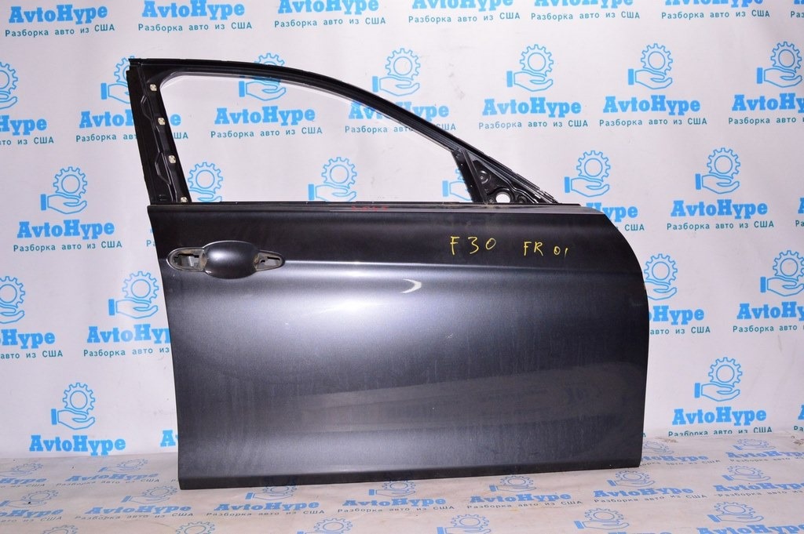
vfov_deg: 41.6
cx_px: 402
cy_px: 267
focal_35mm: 32
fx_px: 703
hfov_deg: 59.5
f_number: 8
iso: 1600
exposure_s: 1/200
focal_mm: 21
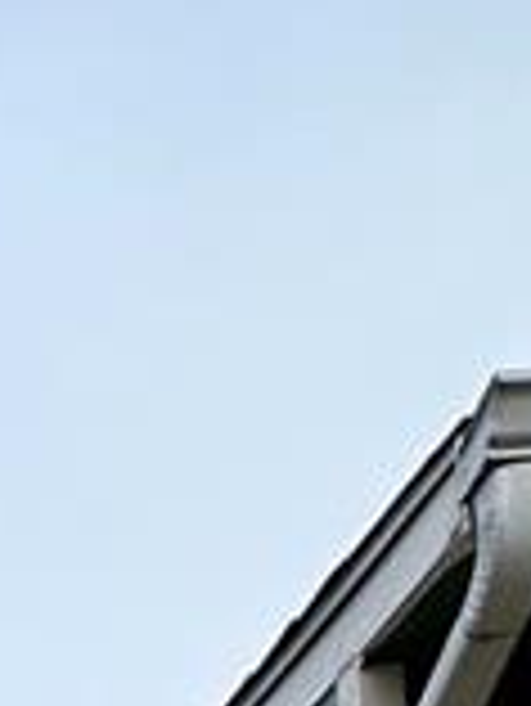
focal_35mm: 107
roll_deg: -0.7
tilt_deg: +9.6
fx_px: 2186
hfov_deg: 11.7
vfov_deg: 10.7
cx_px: -670
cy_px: 2226
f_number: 2.2
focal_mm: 2.22
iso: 40
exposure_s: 1/581
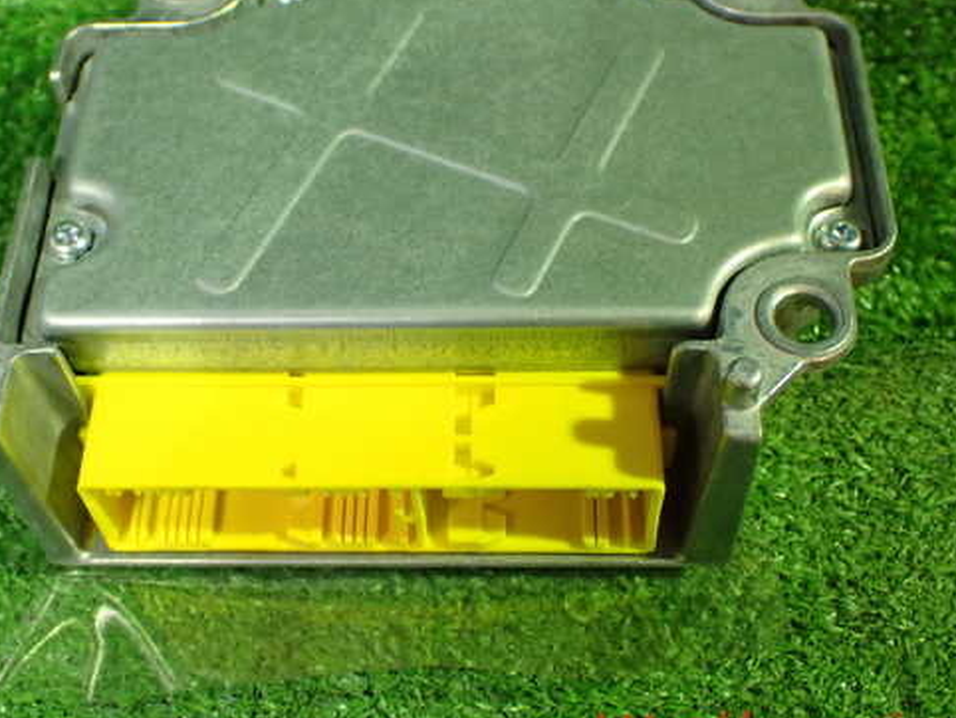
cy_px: 311
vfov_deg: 28.6
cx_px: 450
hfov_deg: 37.5
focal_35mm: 51
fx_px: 1409
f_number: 2.8
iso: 1000
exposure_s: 1/40
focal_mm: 7.31
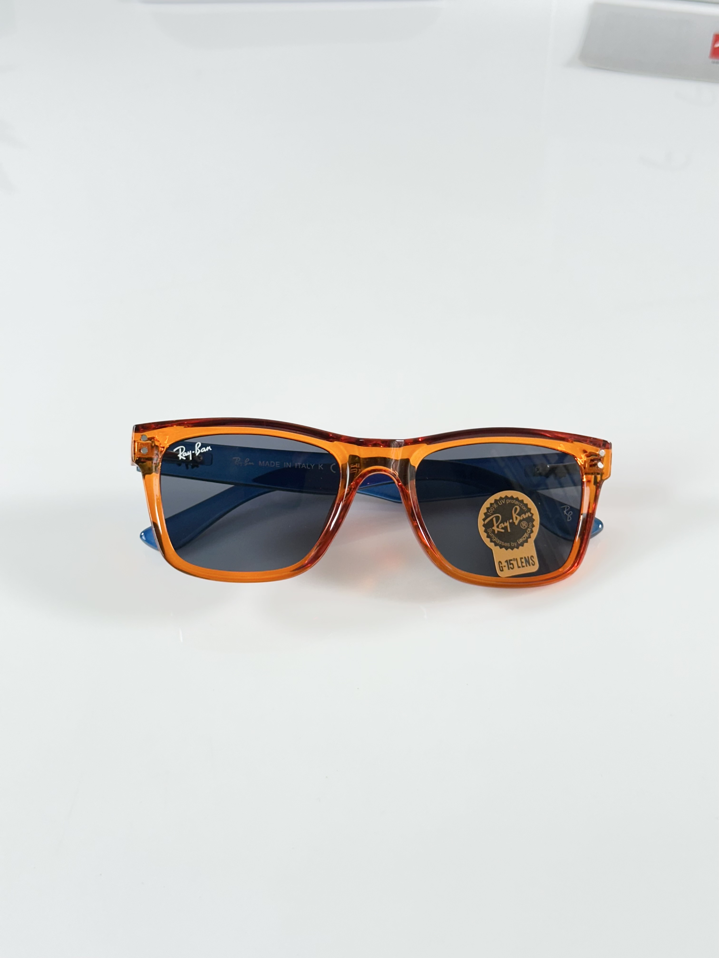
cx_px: 360
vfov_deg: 39.7
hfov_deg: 30.3
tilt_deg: -48.3
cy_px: 479
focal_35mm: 48
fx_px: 1329
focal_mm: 6.86
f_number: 1.78
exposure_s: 1/100
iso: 64
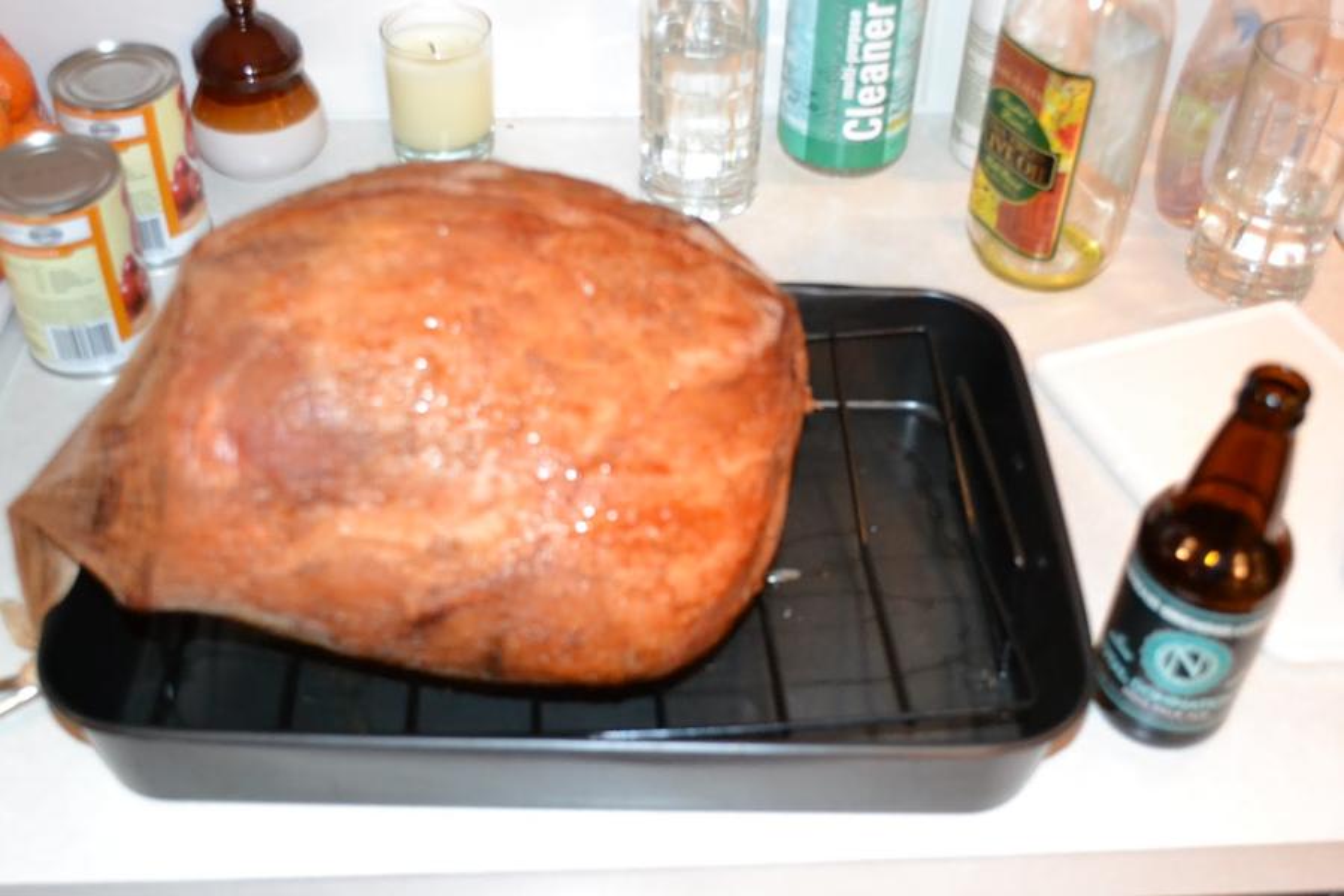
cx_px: 672
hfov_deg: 46.4
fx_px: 1568
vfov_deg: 31.9
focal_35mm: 42
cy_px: 448
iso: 3200
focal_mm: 28
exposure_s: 1/60
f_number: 4.5
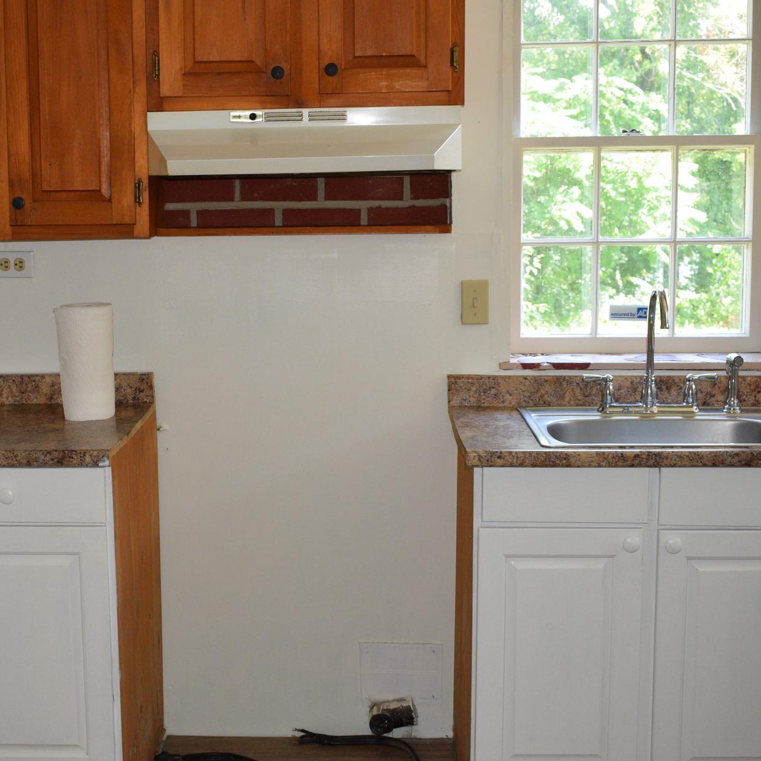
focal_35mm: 53
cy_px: 359
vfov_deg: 32.4
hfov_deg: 32.1
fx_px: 1311
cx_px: 250
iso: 800
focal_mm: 25
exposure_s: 1/125
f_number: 5.6
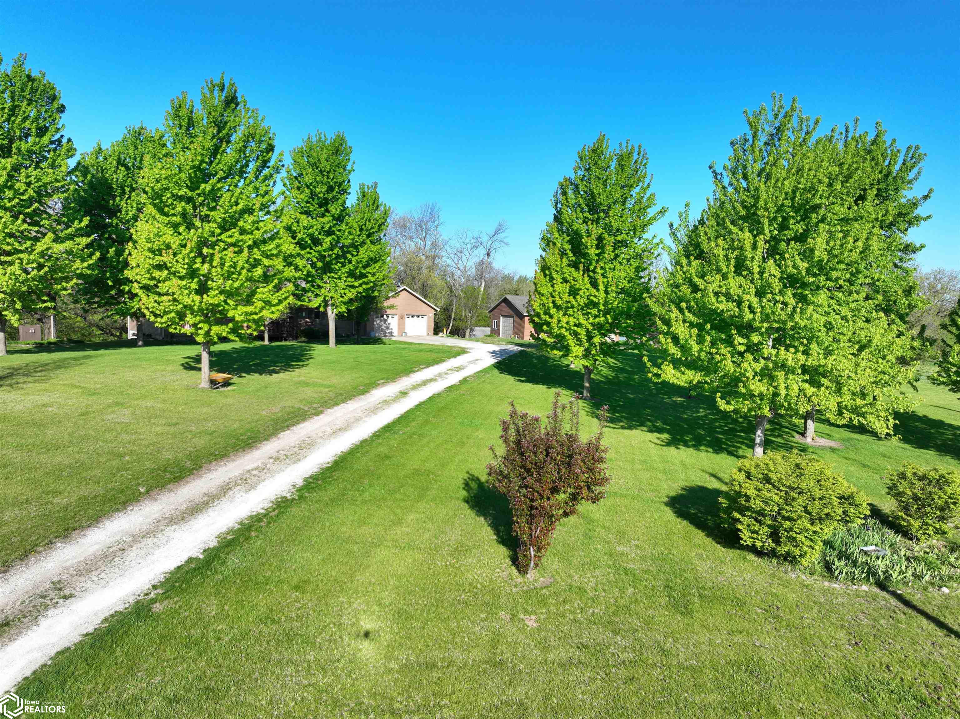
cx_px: 480
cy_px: 360
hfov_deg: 71.6
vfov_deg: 56.8
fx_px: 665
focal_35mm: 24
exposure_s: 1/1250
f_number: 2.8
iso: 100
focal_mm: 12.29
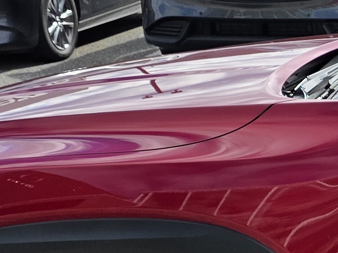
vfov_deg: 10.7
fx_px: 1347
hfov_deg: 12.0
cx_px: 761
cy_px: 216
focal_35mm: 138
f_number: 1.7
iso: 80
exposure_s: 1/7333
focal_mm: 6.3
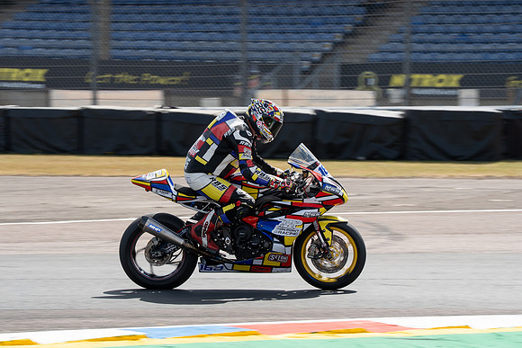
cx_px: 245
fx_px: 2940
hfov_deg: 10.1
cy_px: 193
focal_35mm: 203
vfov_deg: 6.8
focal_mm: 160
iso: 250
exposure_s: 1/400
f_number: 10
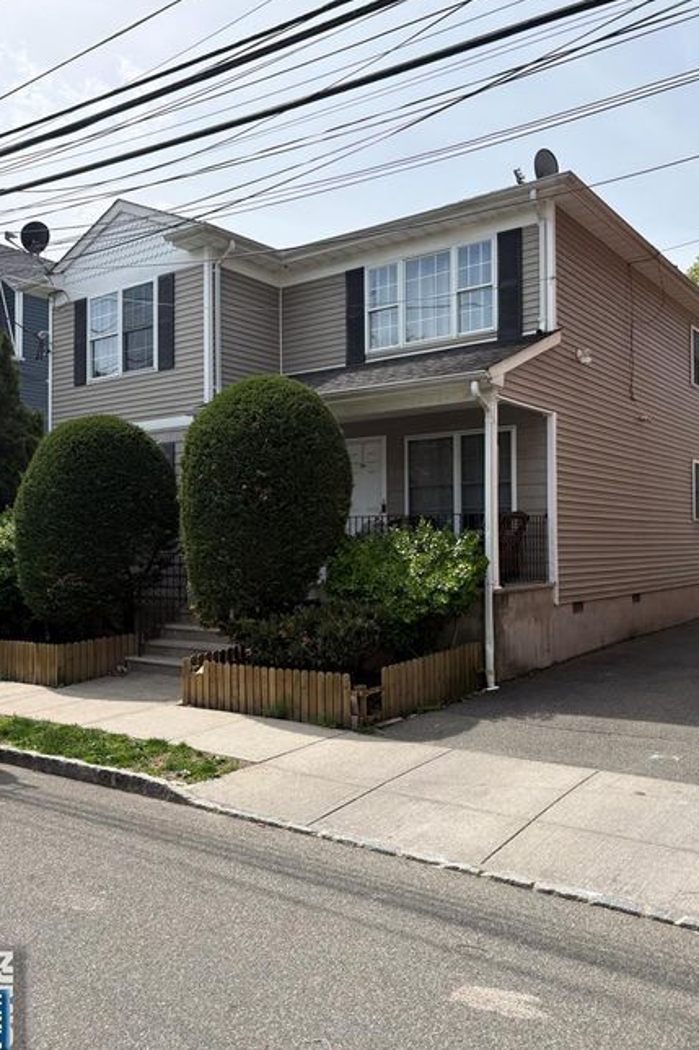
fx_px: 816
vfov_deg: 65.5
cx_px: 388
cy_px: 510
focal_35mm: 28
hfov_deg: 46.3
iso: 50
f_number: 1.6
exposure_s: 1/3623
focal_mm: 5.96
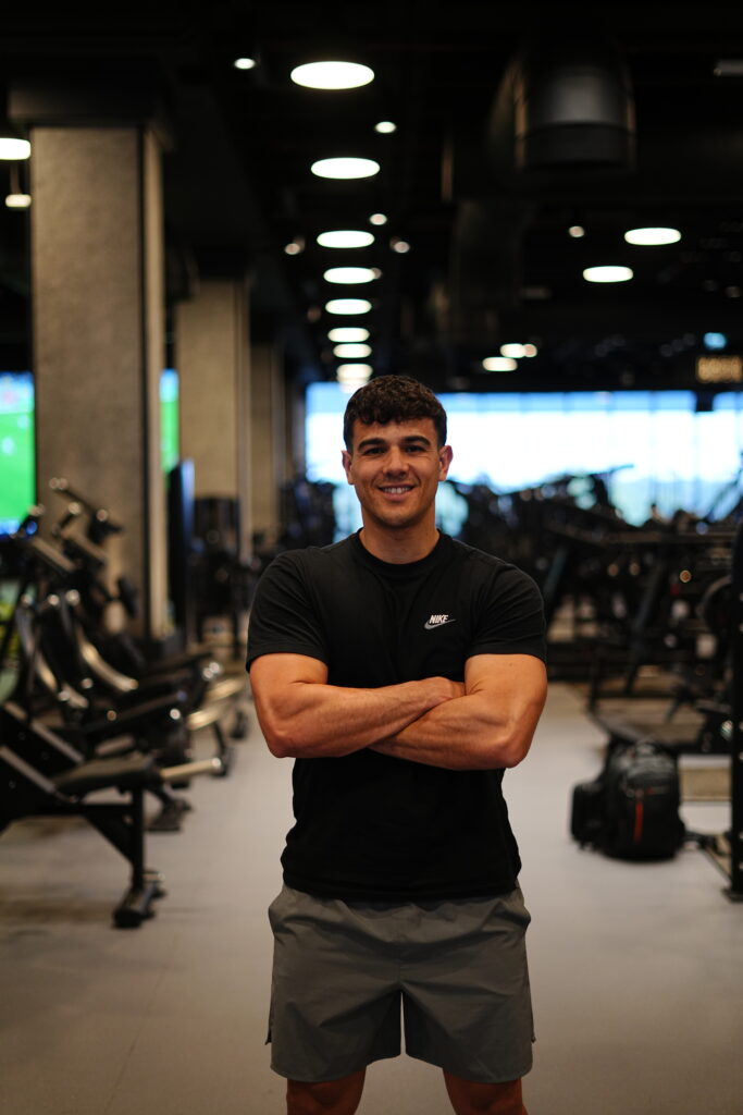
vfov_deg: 39.6
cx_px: 372
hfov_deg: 27.0
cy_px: 558
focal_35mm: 50
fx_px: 1547
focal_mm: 50
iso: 500
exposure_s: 1/320
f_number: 1.8
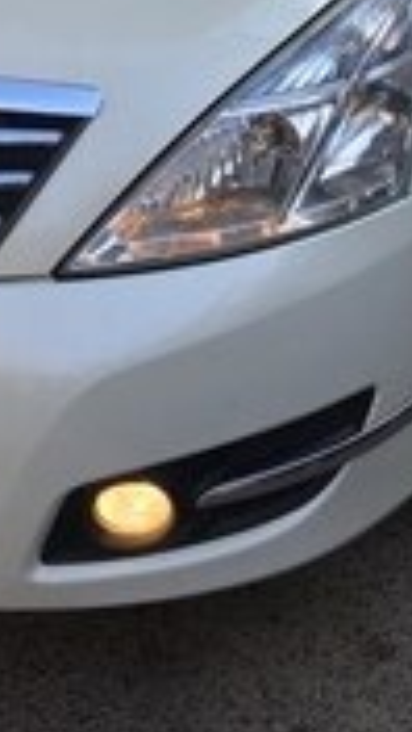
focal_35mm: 89
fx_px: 1729
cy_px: -233
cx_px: 308
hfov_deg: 13.5
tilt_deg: -10.8
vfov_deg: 21.5
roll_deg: +0.5
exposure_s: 1/344
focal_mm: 4.15
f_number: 2.2
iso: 32
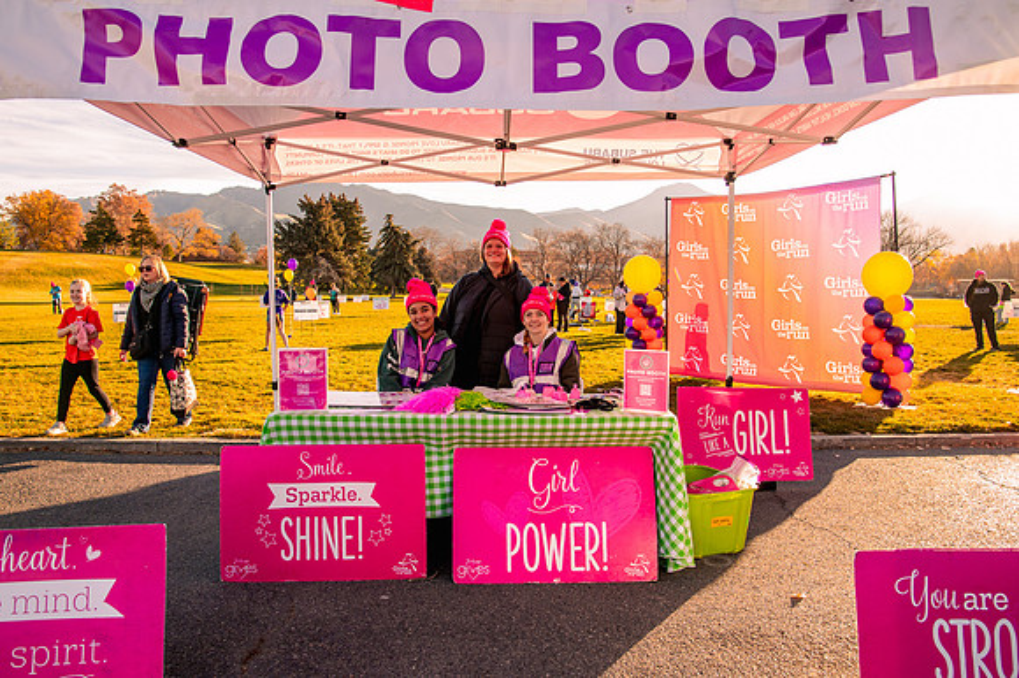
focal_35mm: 27
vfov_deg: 48.4
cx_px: 496
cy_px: 350
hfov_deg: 68.1
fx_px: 754
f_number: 6.3
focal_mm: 24
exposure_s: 1/500
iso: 800
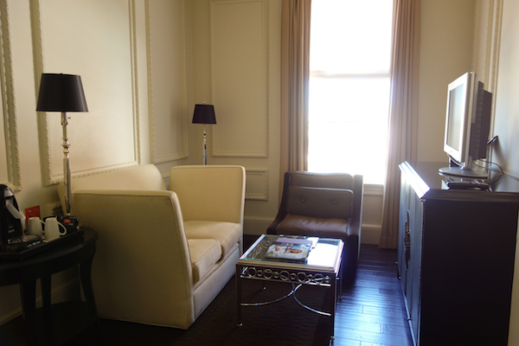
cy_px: 173
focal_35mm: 28
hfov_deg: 65.5
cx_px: 260
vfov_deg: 46.4
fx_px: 404
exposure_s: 1/80
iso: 125
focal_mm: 10.4
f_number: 1.8
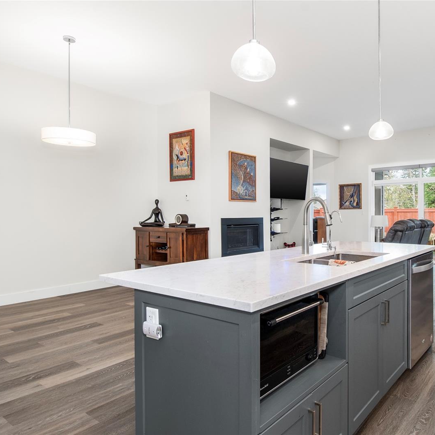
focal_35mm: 23
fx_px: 327
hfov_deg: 64.5
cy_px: 218
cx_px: 309
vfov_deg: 67.3
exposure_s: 1/8
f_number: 8
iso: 320
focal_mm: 12
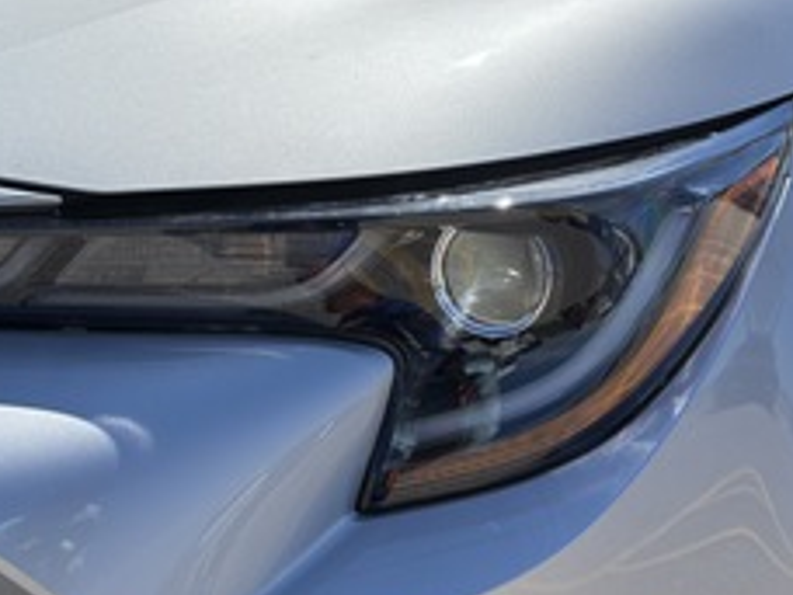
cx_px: 261
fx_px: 1100
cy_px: 294
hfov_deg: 39.2
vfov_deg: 30.3
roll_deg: -2.8
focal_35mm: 48
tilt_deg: -10.3
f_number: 1.6
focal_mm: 5.96
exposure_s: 1/5952
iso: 50
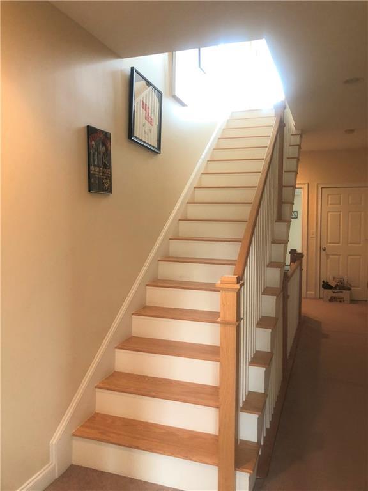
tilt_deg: -2.8
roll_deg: +0.5
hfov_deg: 48.2
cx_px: 184
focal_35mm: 29
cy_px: 246
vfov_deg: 61.7
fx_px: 411
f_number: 1.8
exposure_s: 1/17
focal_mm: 3.99
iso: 40
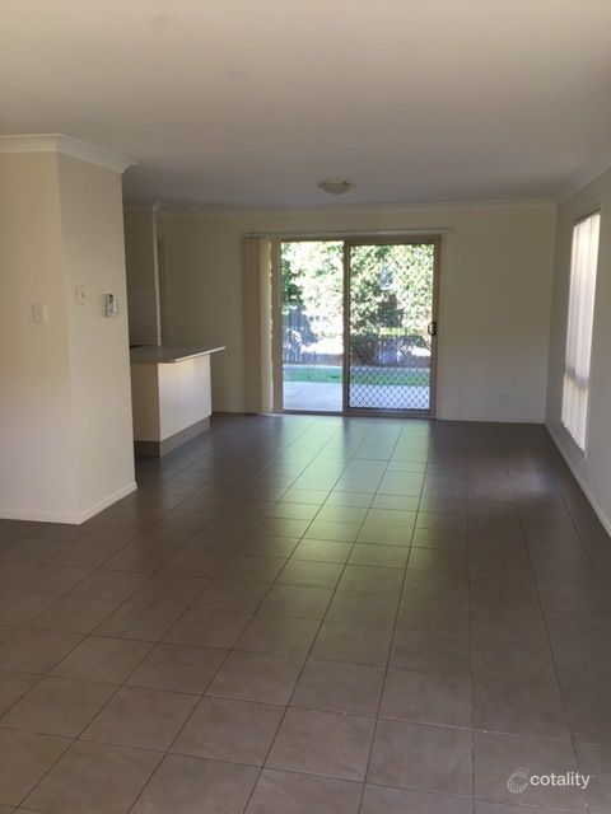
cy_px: 407
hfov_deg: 48.2
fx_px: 682
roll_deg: -0.9
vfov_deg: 61.7
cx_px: 306
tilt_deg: -8.1
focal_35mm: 29
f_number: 2.2
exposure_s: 1/33
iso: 32
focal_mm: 4.15
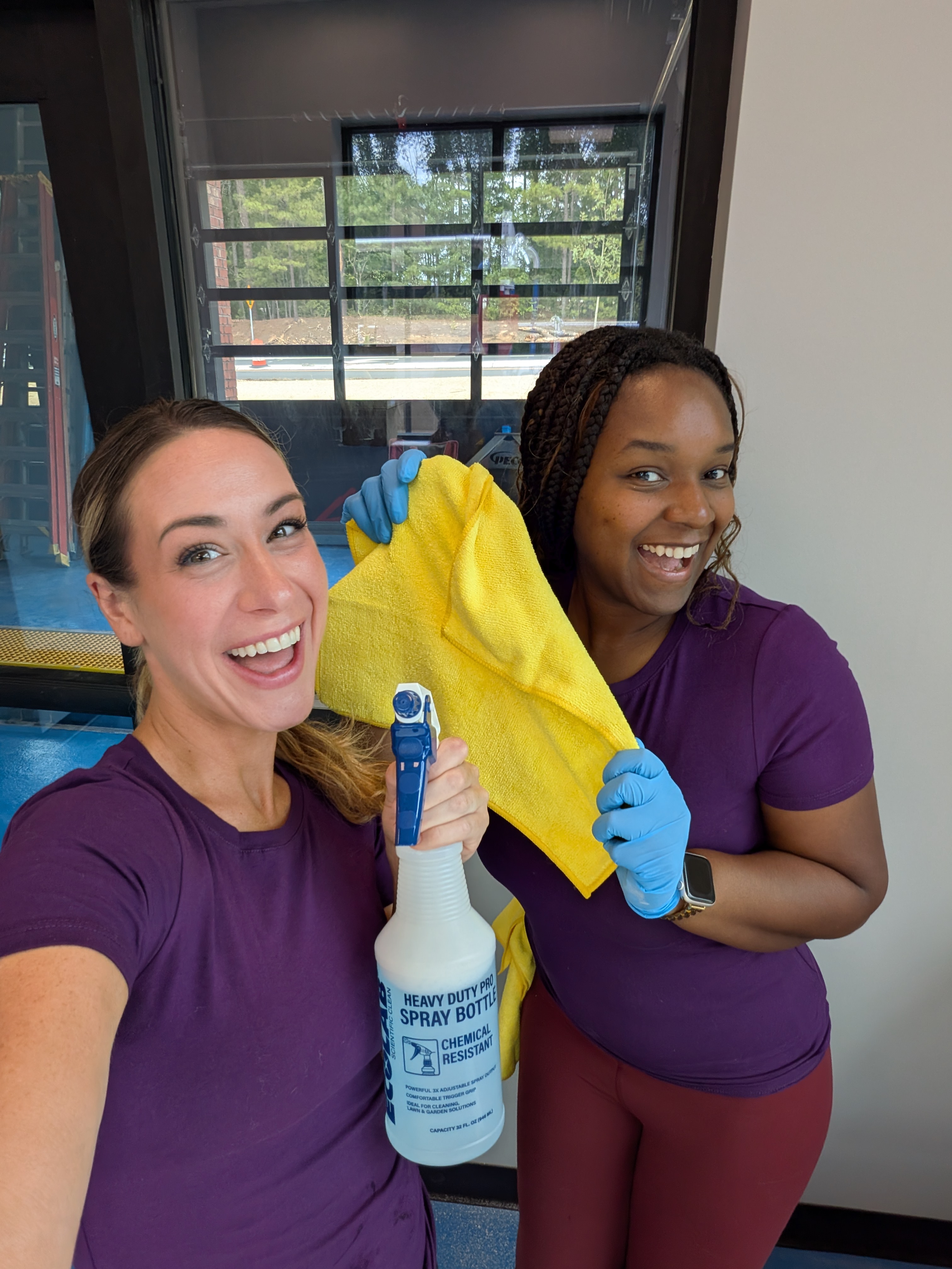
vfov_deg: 79.0
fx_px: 770
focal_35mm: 21
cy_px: 634
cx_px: 476
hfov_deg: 63.4
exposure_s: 1/120
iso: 52
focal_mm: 2.74
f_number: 2.2
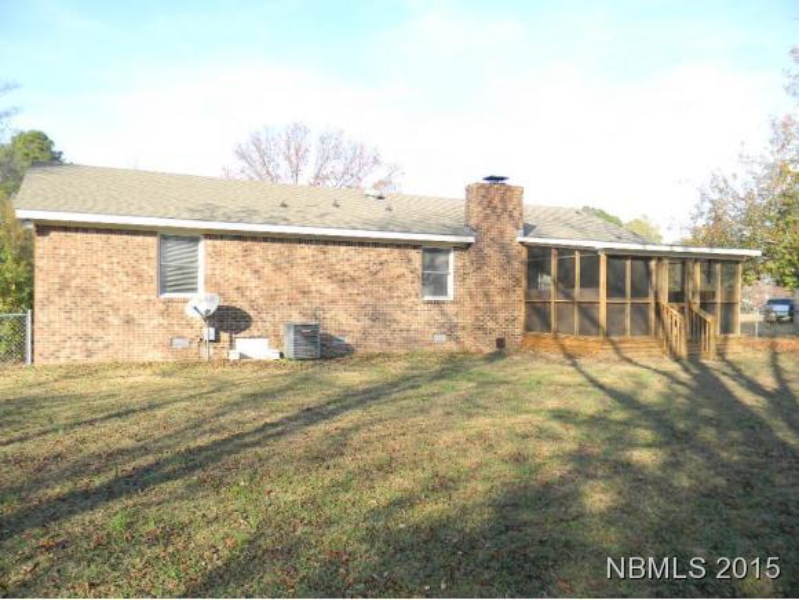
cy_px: 300
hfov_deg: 63.4
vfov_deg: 49.8
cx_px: 400
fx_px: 647
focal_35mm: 28
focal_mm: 5
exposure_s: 1/224
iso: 80
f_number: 3.5
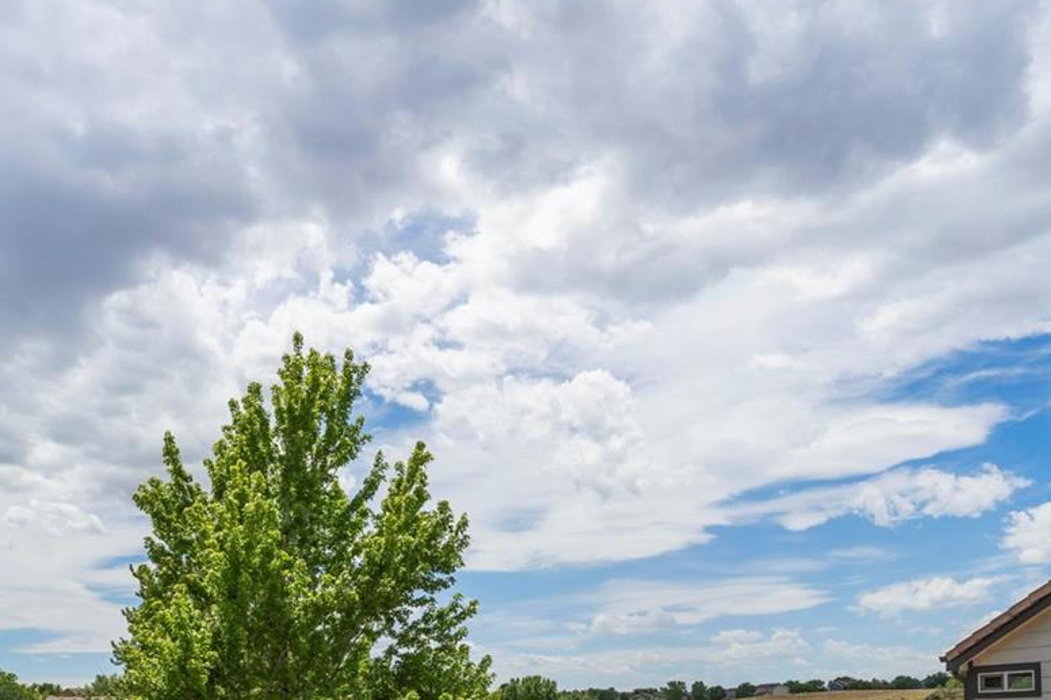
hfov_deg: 55.2
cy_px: 709
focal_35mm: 34
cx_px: 377
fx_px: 987
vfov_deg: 35.2
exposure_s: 1/1600
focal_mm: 16.4
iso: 400
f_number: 9
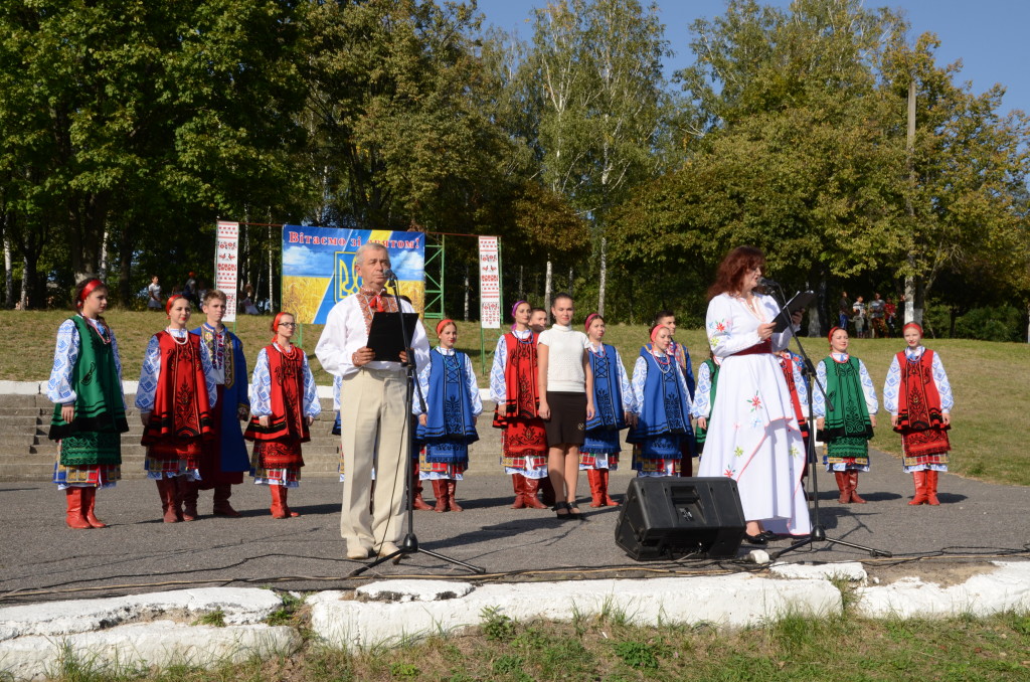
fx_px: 1113
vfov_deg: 34.1
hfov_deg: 49.6
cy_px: 341
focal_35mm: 39
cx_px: 515
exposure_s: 1/250
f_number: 11
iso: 250
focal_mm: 26
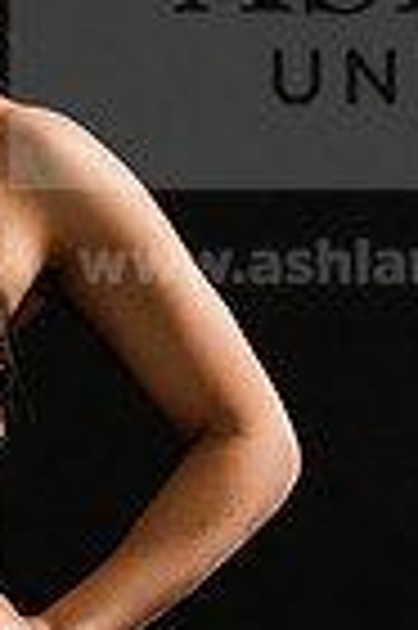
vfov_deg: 4.3
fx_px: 8398
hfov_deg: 2.8
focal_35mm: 481
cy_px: 358
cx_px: -126
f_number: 5.6
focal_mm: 116
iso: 320
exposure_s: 1/250
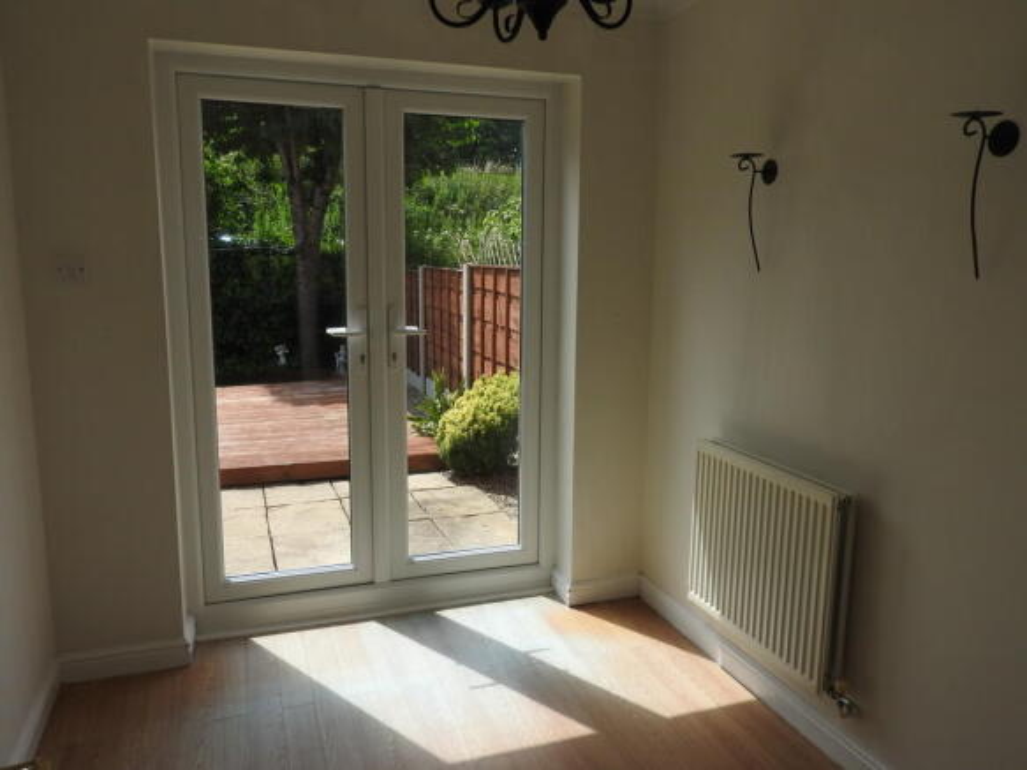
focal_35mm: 28
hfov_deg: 63.5
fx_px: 831
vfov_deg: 49.7
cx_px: 514
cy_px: 385
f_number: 3.5
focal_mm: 5
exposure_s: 1/640
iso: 100
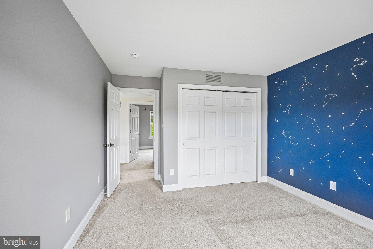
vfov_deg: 73.7
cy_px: 124
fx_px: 166
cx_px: 186
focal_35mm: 16
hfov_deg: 96.7
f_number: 8
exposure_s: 1/125
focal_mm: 16
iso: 800
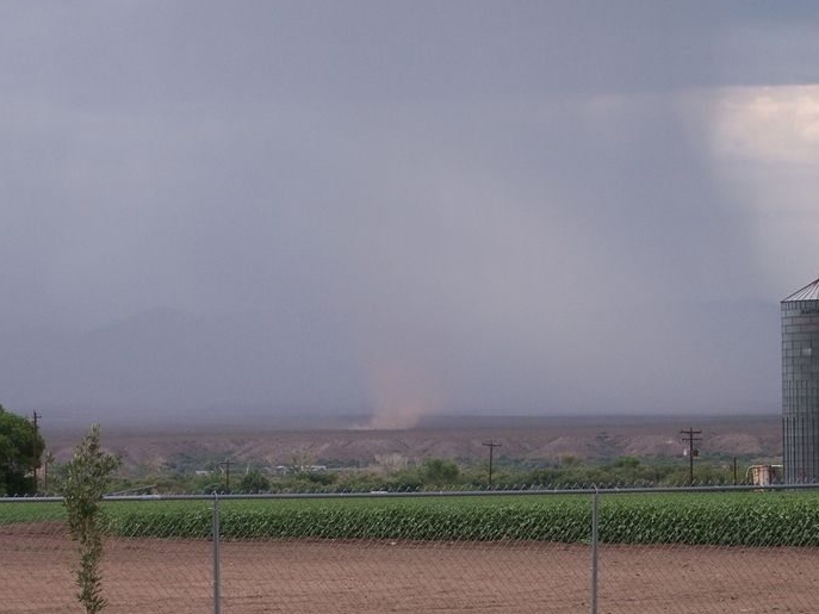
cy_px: 371
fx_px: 3454
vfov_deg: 10.2
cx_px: 363
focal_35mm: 146
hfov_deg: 13.5
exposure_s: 1/250
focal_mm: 24
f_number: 4.8
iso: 100
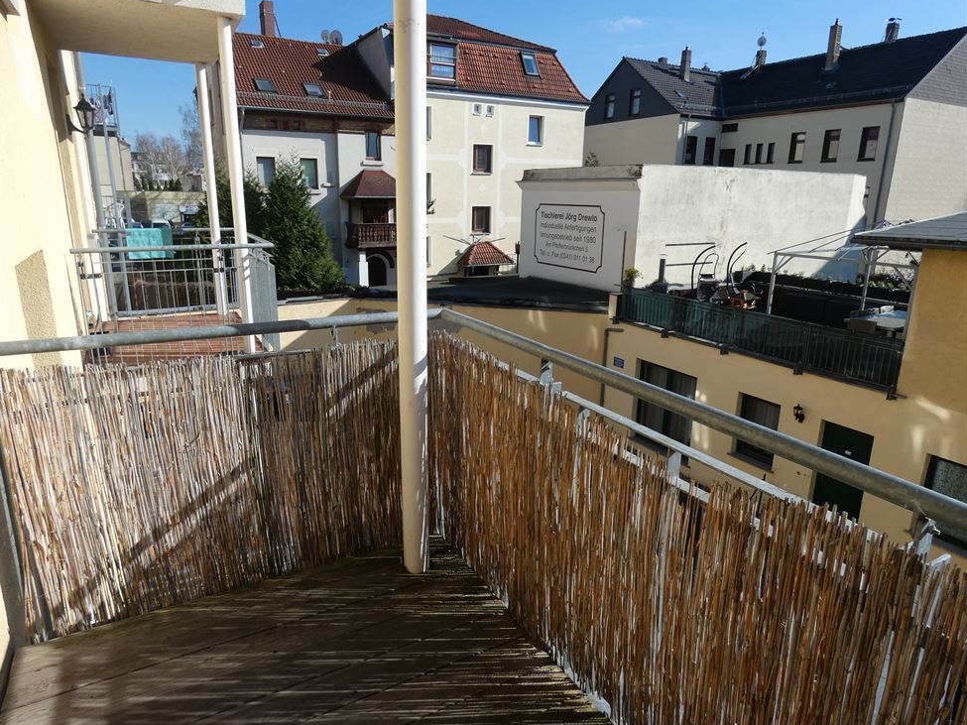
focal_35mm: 21
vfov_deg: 63.4
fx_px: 587
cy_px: 351
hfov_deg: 78.9
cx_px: 461
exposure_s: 1/1000
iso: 80
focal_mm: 3.6
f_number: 3.5
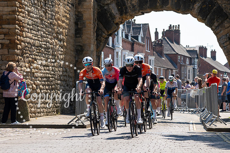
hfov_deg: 14.1
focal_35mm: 145
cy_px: 69
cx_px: 70
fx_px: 928
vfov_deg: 9.5
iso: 160
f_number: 5
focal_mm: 75
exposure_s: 1/800
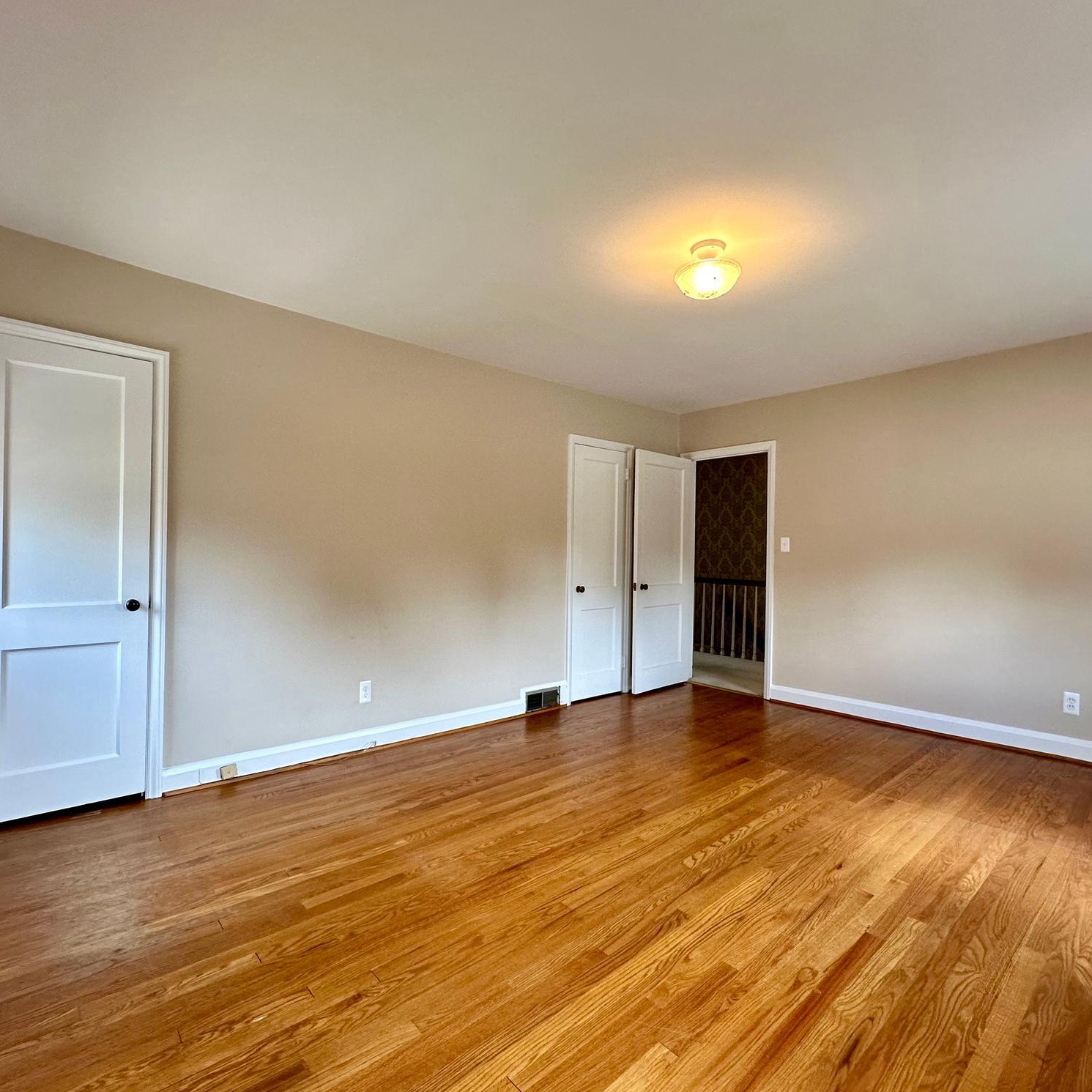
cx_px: 538
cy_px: 546
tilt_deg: +0.2
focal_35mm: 17
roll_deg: -0.9
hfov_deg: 84.0
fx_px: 607
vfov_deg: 84.0
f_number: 2.2
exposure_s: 1/120
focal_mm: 2.22
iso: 160
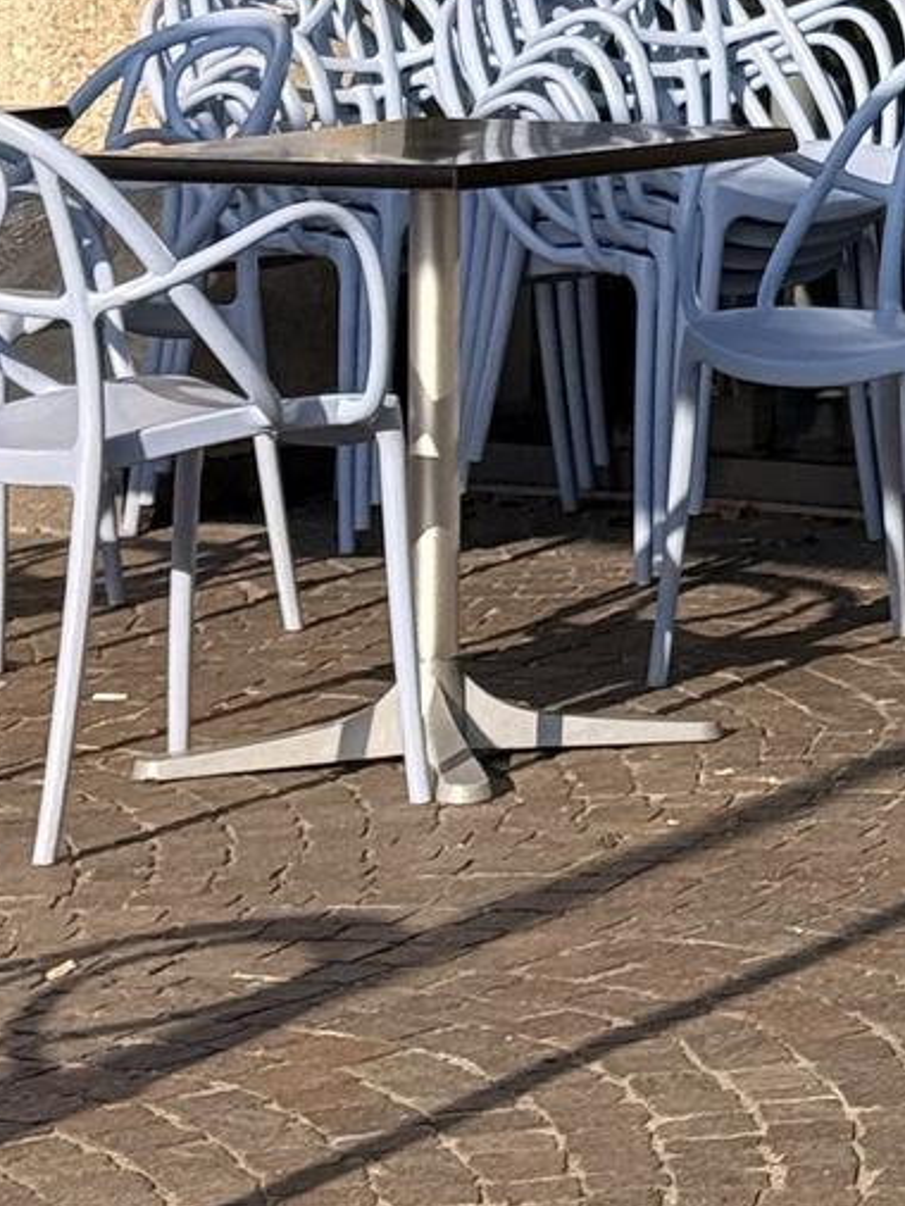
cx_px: 1639
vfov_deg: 10.4
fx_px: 6339
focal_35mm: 182
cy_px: -682
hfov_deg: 7.9
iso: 100
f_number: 1.78
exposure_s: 1/4329
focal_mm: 6.76
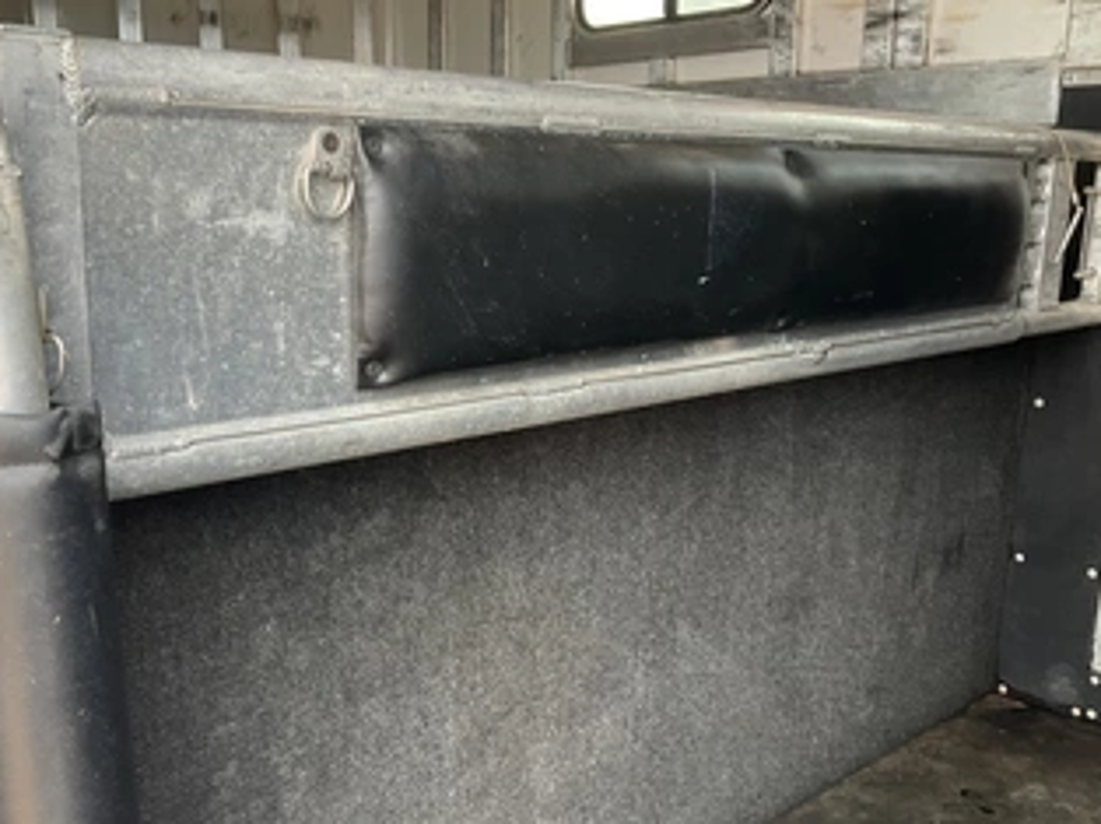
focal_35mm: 37
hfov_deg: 50.1
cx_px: 484
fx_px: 1176
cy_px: 456
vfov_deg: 38.6
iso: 40
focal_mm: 3
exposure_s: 1/122
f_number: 1.8
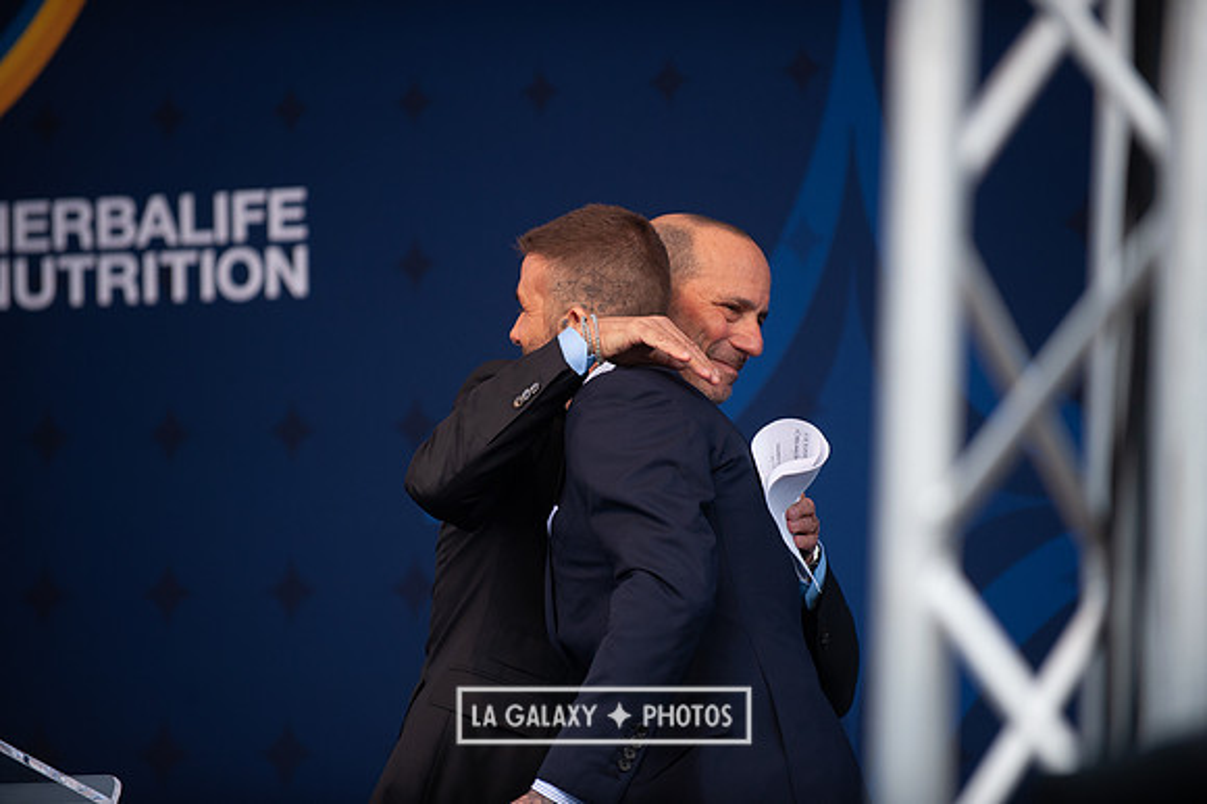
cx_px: 604
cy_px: 402
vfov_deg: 6.9
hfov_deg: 10.3
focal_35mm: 200
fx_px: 6701
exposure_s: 1/1250
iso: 400
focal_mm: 200
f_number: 2.8
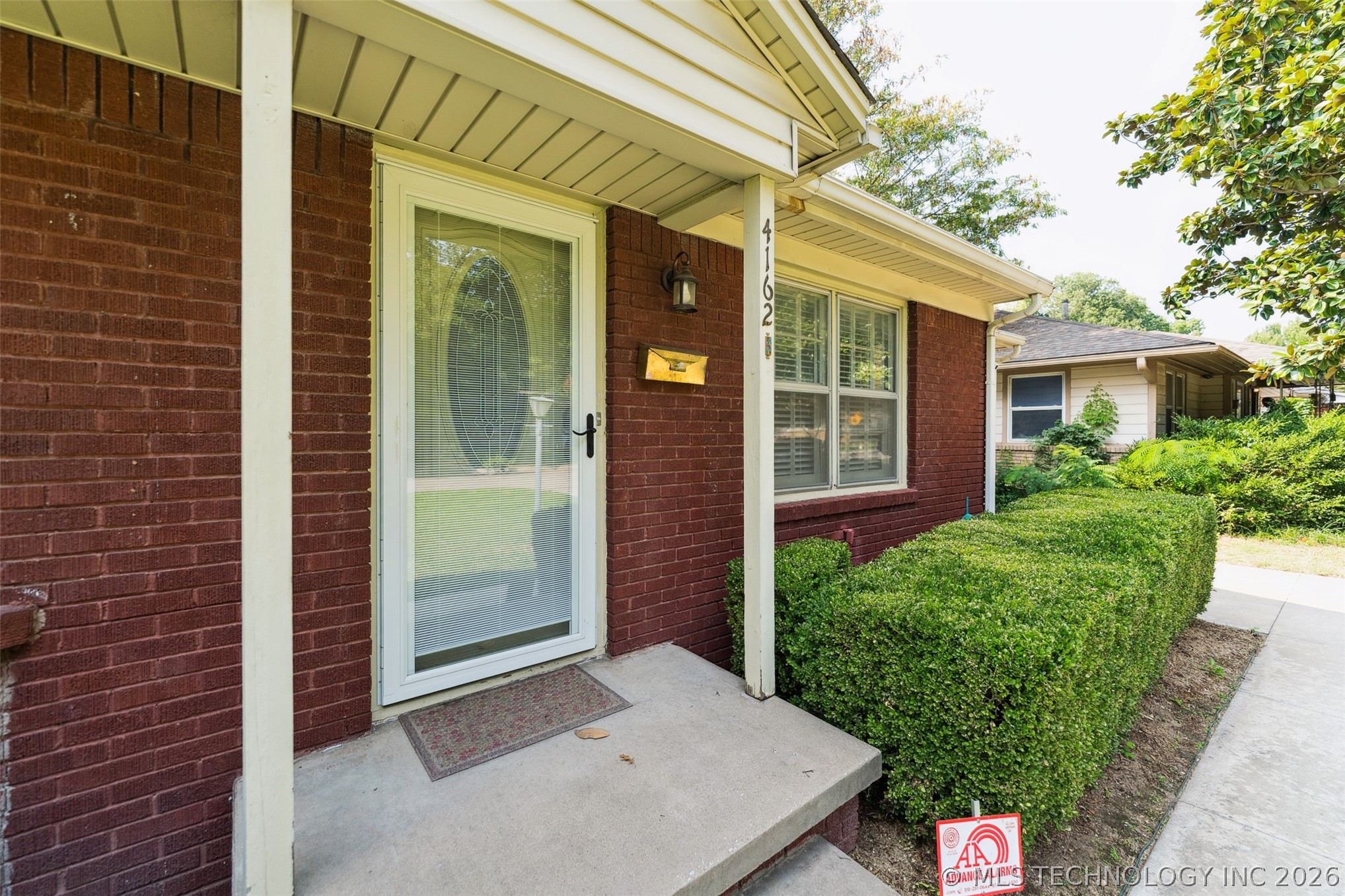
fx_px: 523
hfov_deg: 104.3
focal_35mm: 14
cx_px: 672
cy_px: 448
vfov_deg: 81.2
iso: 400
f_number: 2.8
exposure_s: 1/640
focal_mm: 14
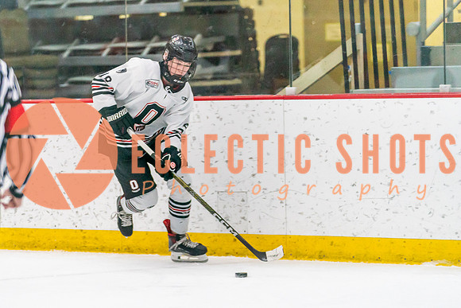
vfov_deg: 6.8
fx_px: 2602
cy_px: 171
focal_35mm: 203
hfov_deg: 10.1
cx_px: 142
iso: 3200
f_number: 2.8
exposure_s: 1/1250
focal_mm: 136
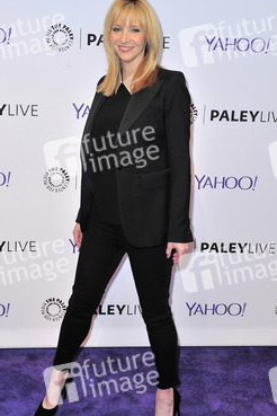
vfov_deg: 49.6
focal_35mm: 39
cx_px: 135
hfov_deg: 34.2
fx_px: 450
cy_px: 210
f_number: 4
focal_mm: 36
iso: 400
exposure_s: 1/320
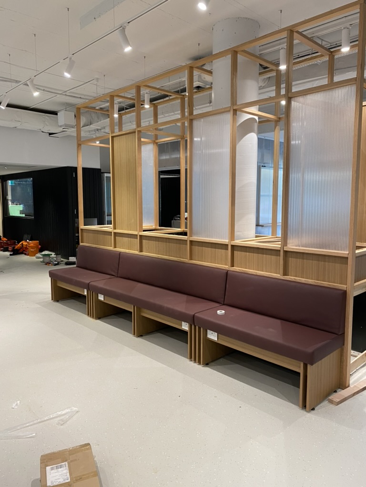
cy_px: 244
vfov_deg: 67.3
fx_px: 367
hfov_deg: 53.1
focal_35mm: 26
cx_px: 183
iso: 125
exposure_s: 1/50
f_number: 1.8
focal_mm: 4.25
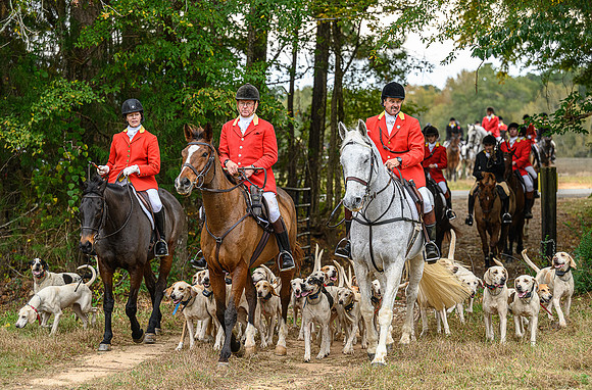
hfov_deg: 19.7
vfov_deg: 13.0
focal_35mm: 104
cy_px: 203
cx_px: 306
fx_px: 1708
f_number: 3.2
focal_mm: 100
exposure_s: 1/800
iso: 1250
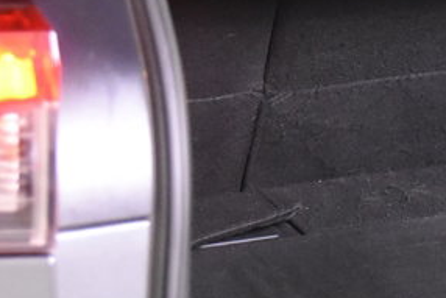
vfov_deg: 6.7
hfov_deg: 9.7
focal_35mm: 204
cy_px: 101
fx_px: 2528
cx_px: 747
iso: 5000
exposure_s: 1/60
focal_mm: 38
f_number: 3.5
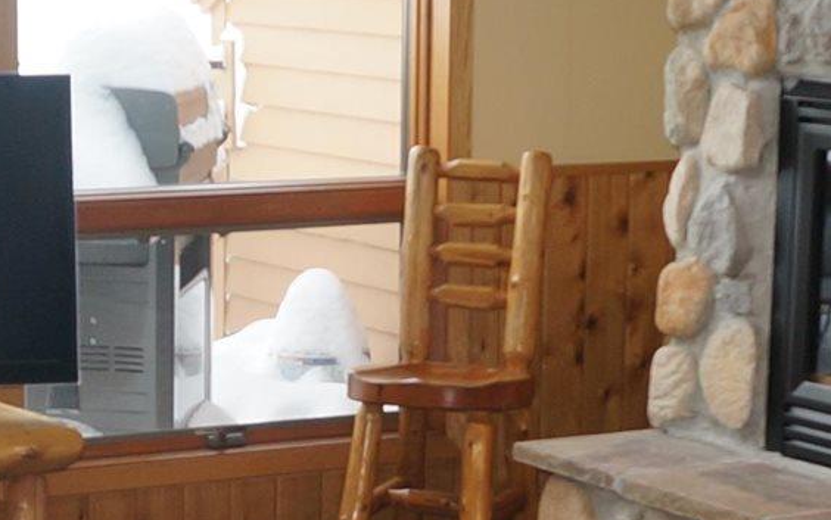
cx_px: 197
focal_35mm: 133
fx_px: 3013
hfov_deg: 15.6
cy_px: 506
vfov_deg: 9.8
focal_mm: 16
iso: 160
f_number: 4
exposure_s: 1/60
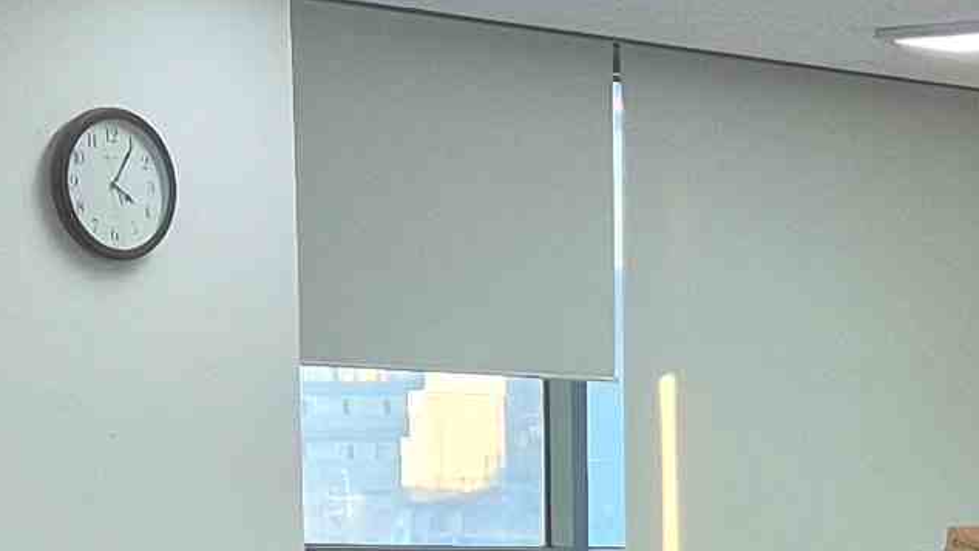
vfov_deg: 7.3
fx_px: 4103
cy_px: 1239
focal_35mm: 158
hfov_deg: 13.3
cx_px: 1132
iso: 80
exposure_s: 1/120
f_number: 1.8
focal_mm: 5.4
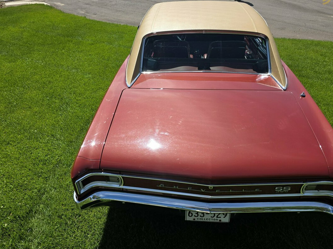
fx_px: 250
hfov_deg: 67.3
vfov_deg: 53.0
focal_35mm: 26
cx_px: 174
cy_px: 124
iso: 80
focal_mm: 6.3
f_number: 1.7
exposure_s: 1/5017
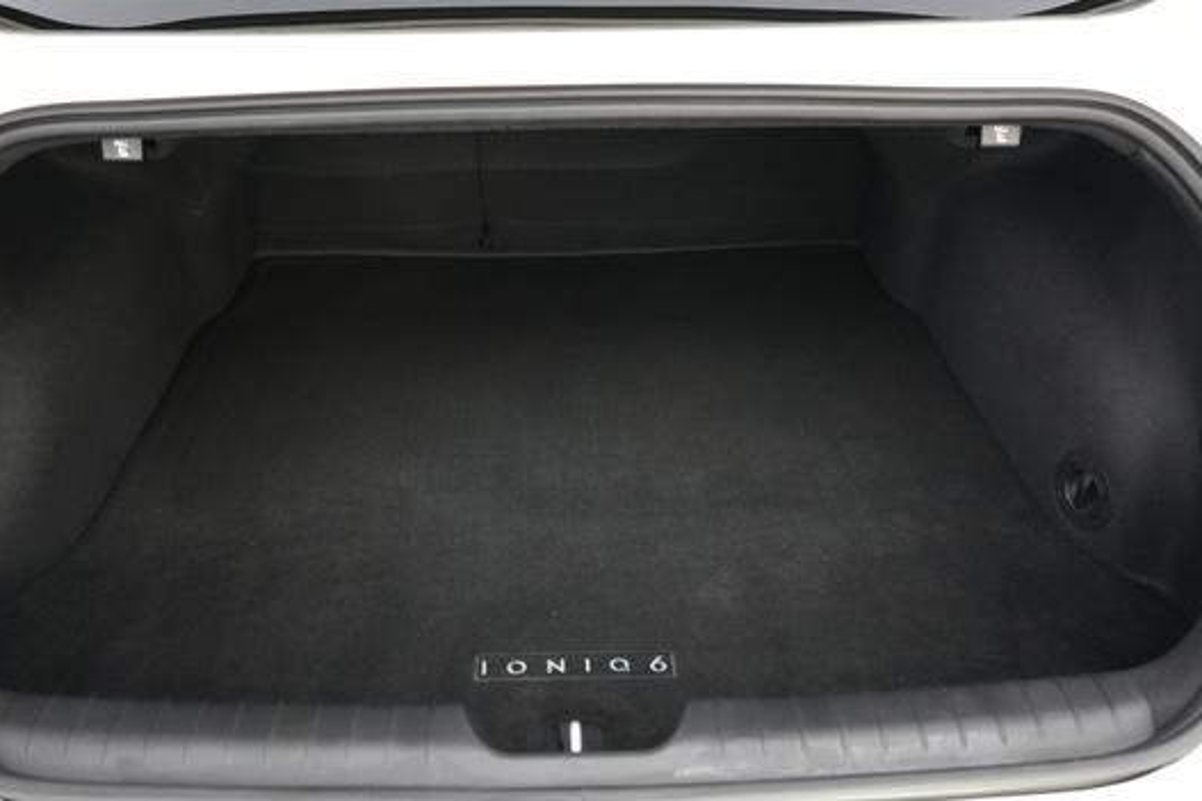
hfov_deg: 55.8
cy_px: 411
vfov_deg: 38.9
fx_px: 1135
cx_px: 563
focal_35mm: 34
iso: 10000
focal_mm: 28
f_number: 2.8
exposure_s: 1/160
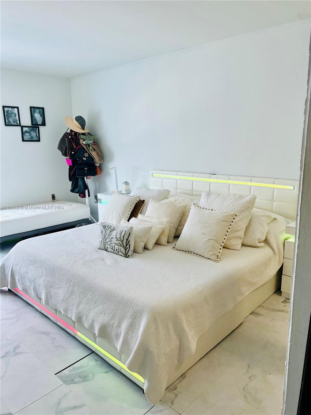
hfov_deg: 53.1
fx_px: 311
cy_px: 208
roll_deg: -0.7
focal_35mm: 26
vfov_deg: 67.3
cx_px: 156
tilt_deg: -11.3
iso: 64
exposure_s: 1/120
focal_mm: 5.7
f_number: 1.5
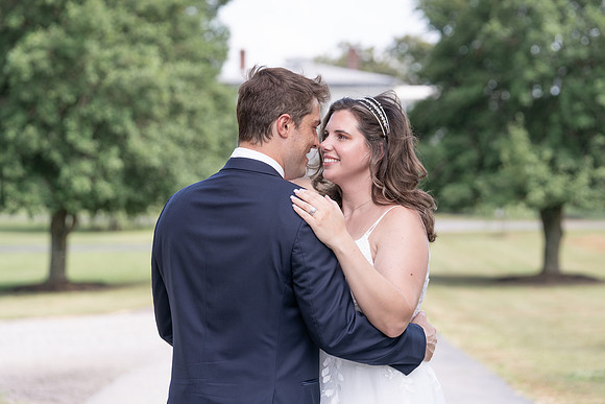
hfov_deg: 17.2
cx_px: 303
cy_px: 193
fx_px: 2005
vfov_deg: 11.5
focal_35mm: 119
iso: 100
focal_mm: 113
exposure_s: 1/250
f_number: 4.5
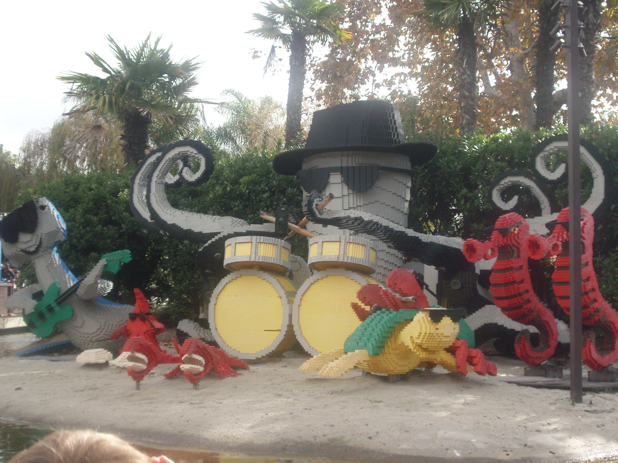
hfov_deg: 33.8
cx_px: 305
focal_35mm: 57
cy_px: 229
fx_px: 1018
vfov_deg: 25.7
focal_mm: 9.4
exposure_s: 1/75
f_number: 9.6
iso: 125
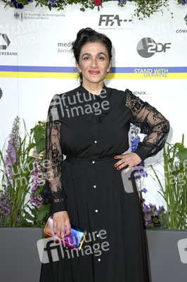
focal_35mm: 78
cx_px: 94
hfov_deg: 17.5
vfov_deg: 26.0
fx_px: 609
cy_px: 141
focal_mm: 78
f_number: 6.3
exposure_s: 1/250
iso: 640
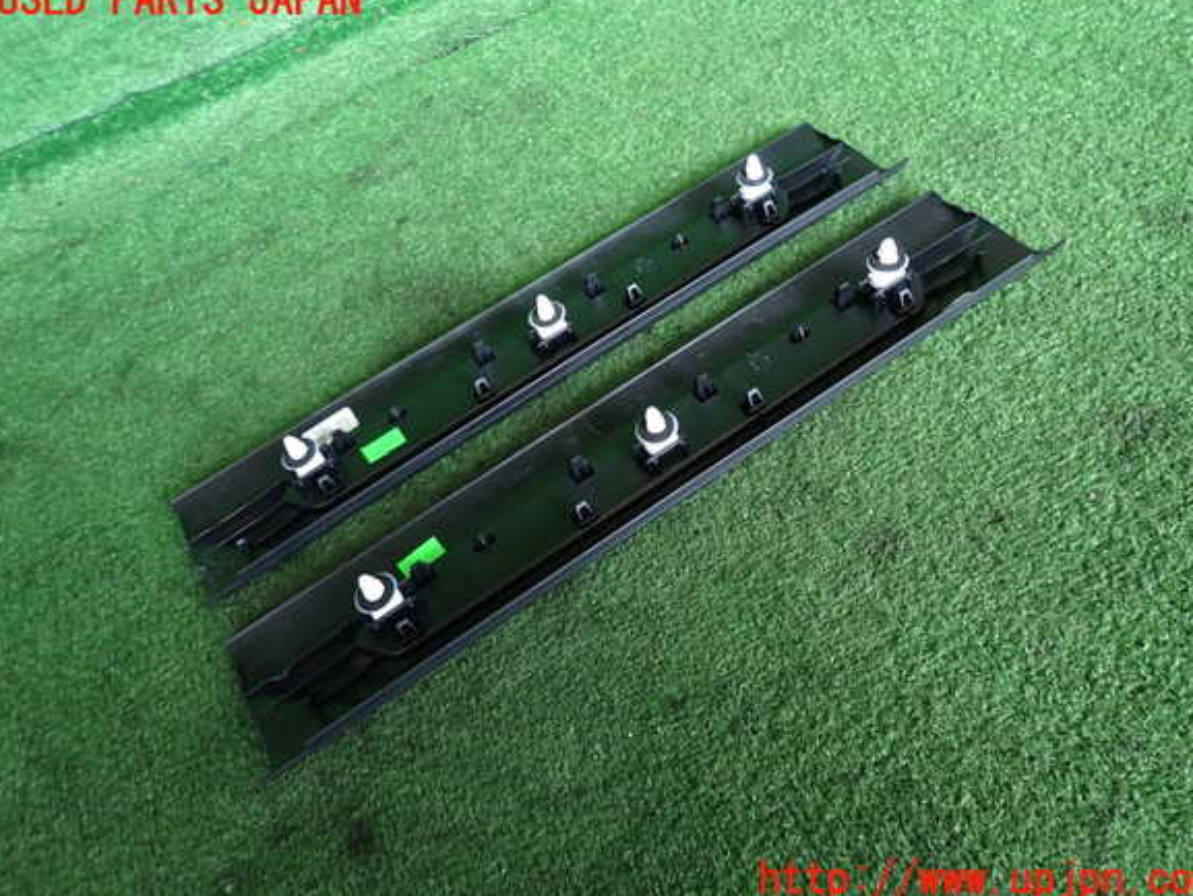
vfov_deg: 53.1
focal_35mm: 26
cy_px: 441
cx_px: 606
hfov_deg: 67.3
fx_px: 896
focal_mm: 4.5
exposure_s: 1/50
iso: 200
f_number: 2
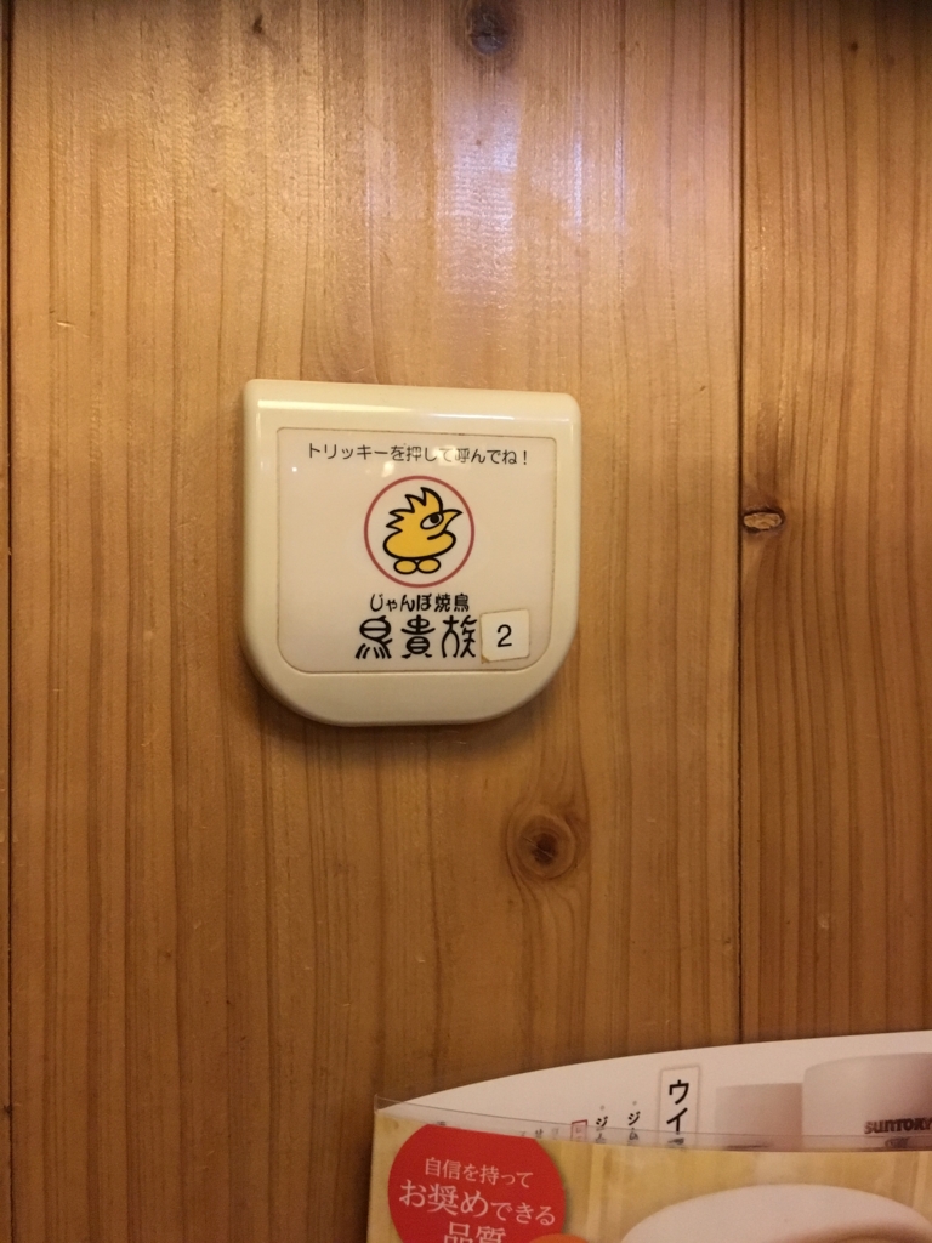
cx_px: 466
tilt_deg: -1.0
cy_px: 622
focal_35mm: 29
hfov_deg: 48.2
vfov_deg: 61.7
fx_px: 1041
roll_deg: +0.5
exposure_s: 1/15
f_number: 2.2
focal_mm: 4.15
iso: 320
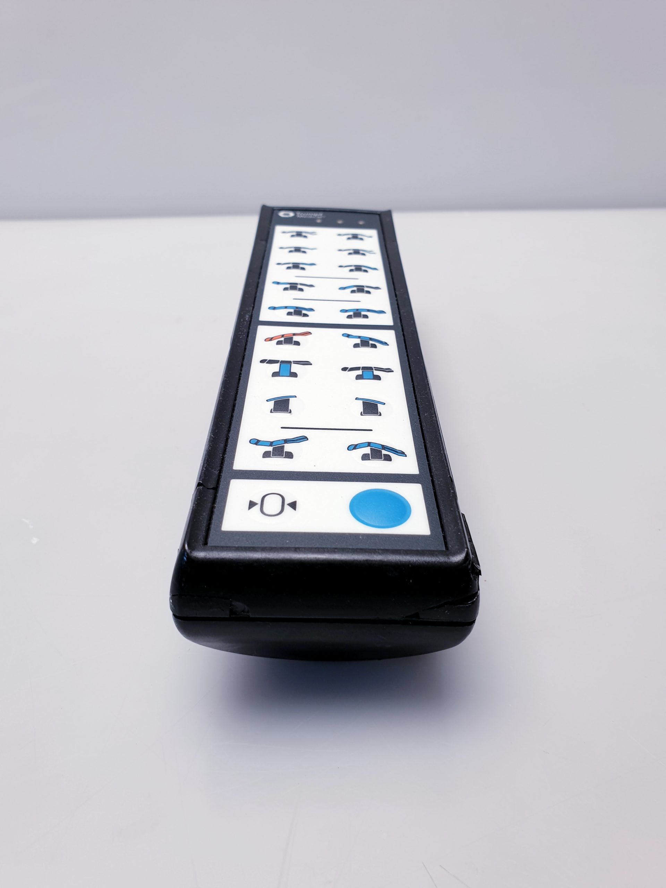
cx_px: 333
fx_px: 667
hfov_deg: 53.1
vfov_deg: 67.3
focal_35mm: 26
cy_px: 444
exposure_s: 1/50
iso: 50
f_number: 2.4
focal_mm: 4.3
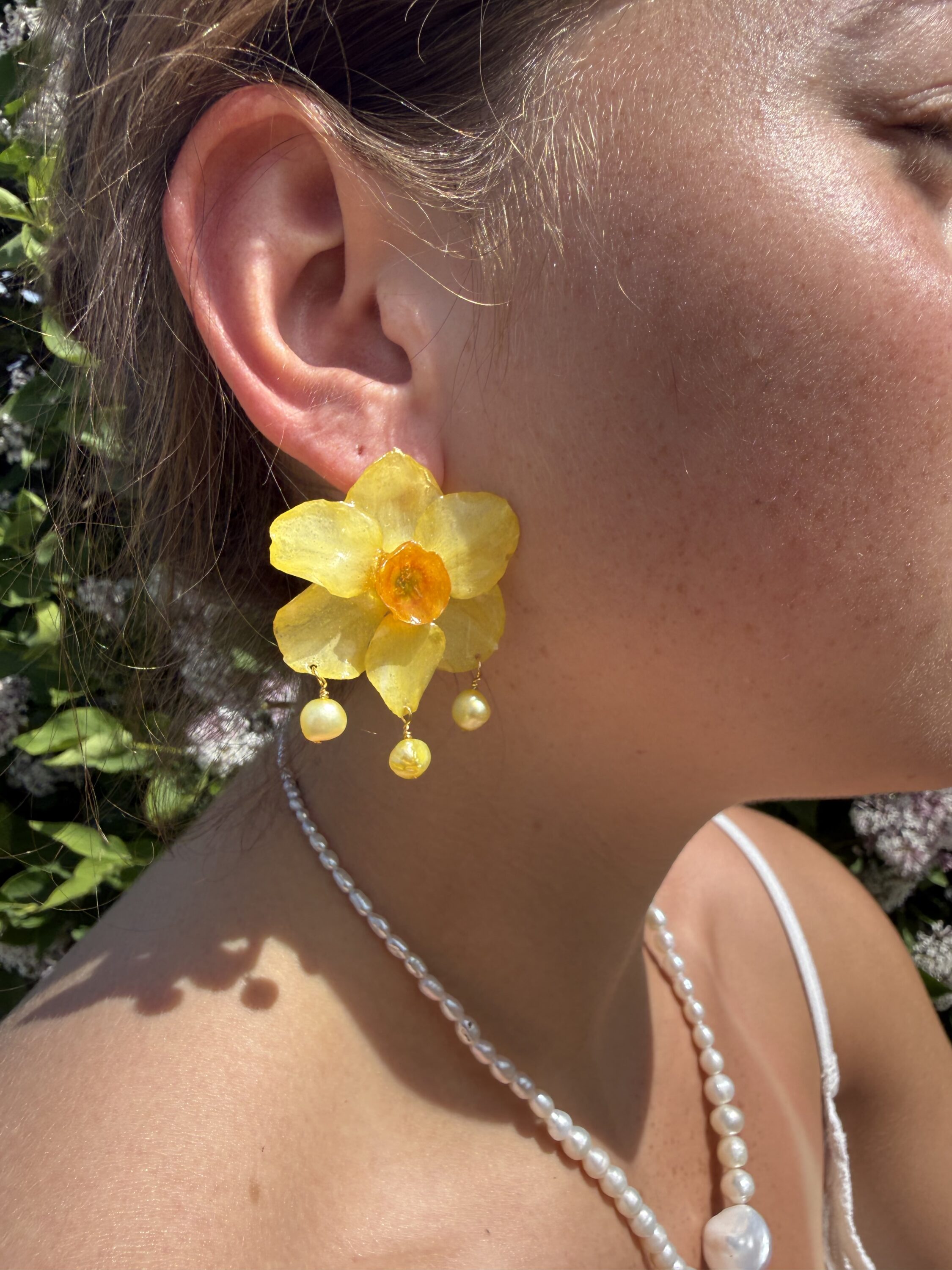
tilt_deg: -4.9
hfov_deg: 56.8
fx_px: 880
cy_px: 635
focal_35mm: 24
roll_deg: +2.4
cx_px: 476
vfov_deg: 71.6
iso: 16
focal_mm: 2.22
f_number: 2.2
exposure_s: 1/624
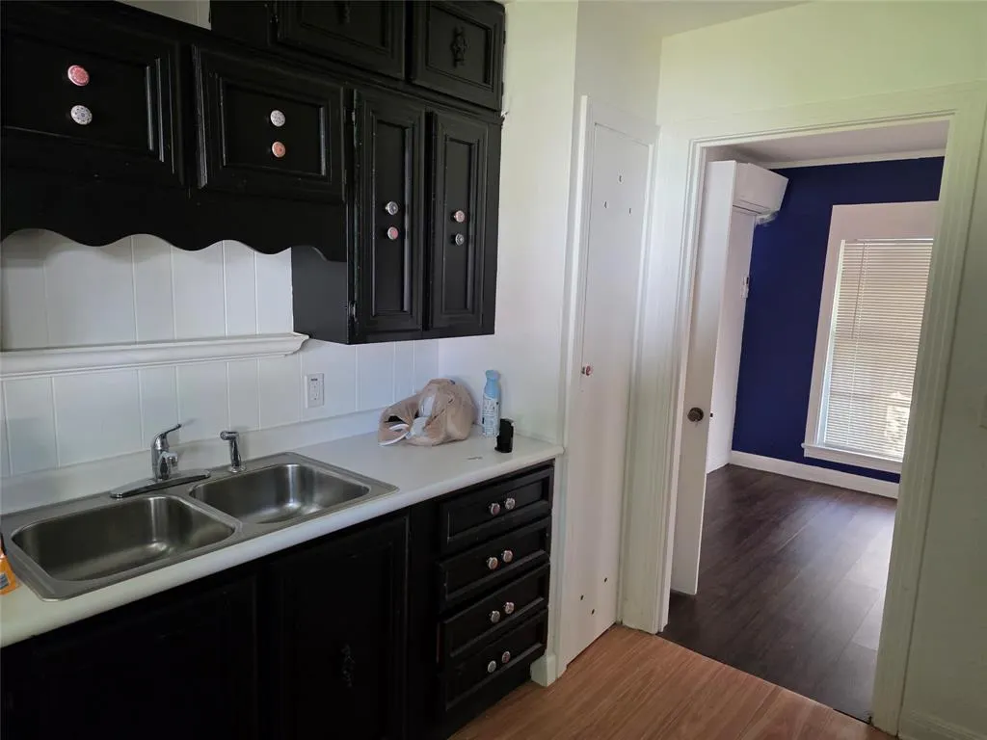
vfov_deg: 58.9
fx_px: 656
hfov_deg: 73.9
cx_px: 494
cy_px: 370
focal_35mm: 23
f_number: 1.7
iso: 400
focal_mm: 6.25
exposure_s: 1/120
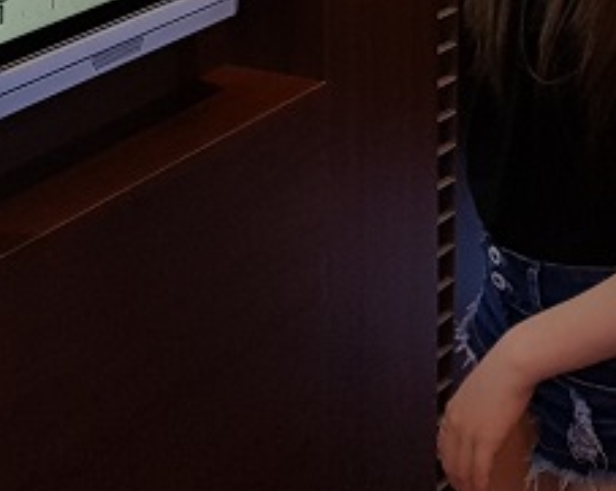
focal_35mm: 112
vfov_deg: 12.5
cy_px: -404
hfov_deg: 16.7
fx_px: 2039
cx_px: -60
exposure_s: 1/100
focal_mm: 4.3
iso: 80
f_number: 1.7
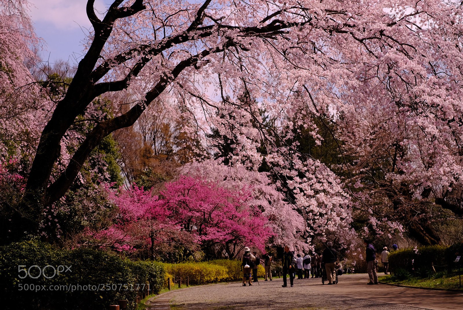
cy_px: 155
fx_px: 682
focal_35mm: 53
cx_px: 232
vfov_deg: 25.6
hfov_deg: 37.5
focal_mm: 35
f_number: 5.6
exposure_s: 1/2200
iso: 400
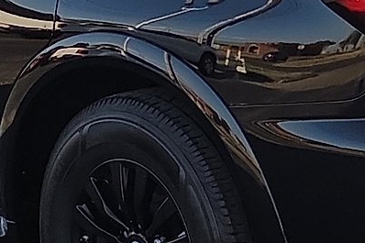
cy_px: -24
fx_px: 1652
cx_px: 217
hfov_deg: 12.6
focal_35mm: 163
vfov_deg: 8.4
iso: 25
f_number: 1.8
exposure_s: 1/2000
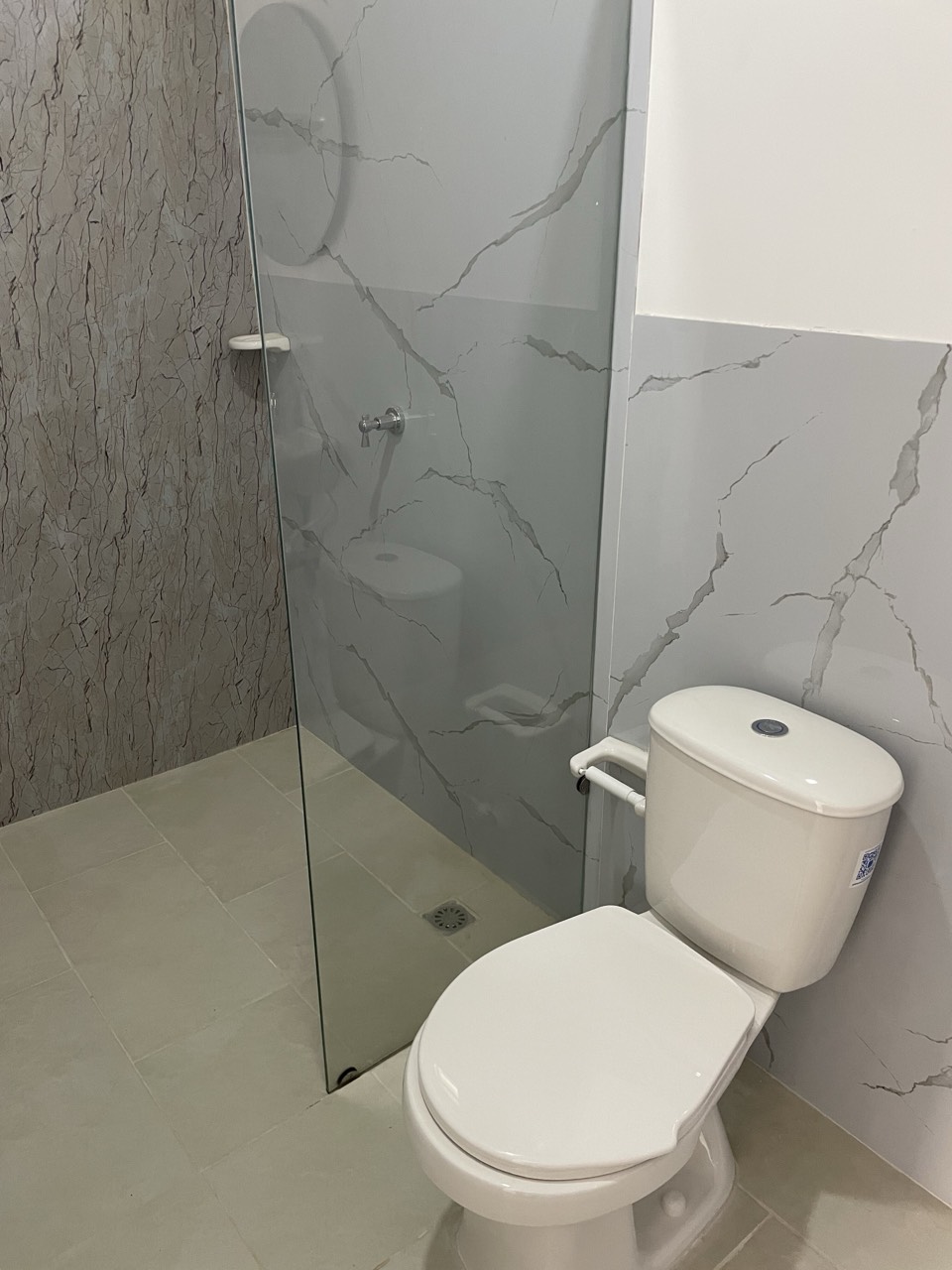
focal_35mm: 26
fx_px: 953
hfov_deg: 53.1
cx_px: 476
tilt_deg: -23.4
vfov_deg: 67.3
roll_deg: +0.6
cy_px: 635
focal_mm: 4.2
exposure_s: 1/60
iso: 200
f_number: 1.6
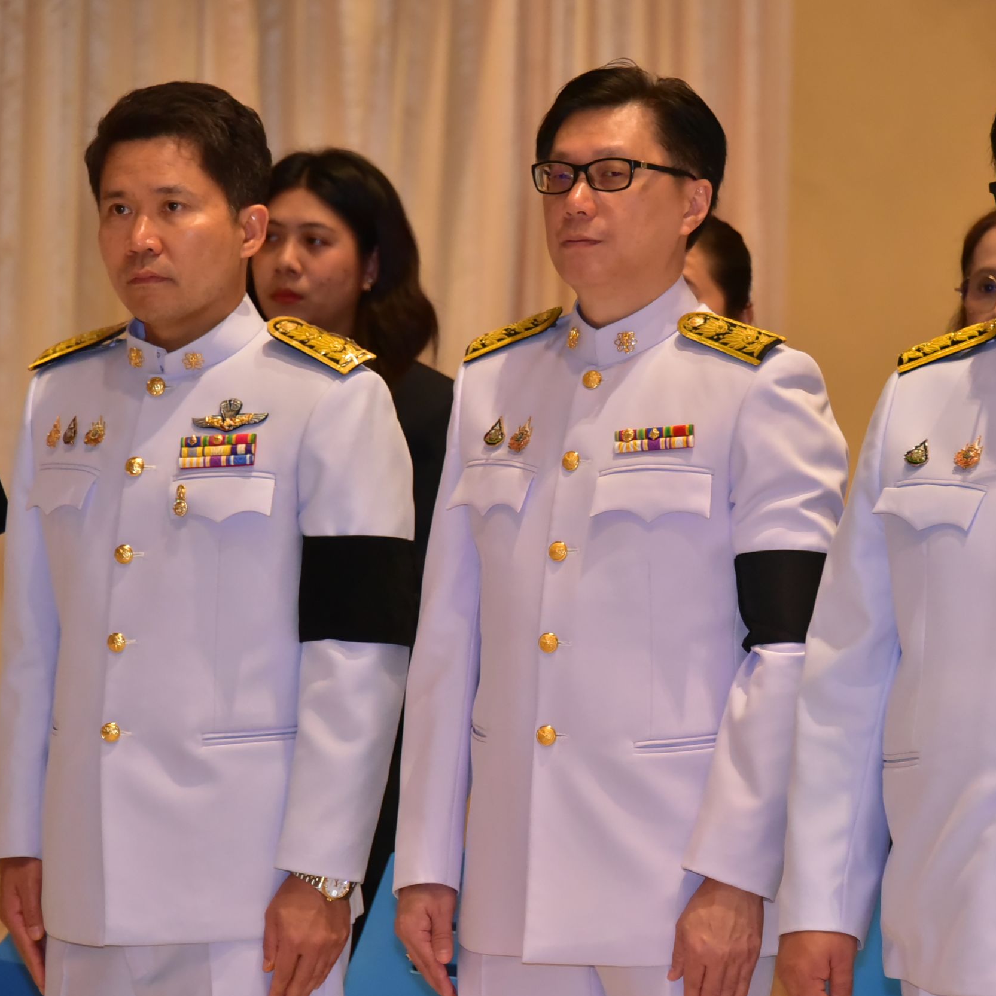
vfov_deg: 8.1
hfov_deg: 8.1
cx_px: 637
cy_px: 499
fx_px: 7064
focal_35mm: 217
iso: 4000
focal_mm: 170
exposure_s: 1/200
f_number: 5.6
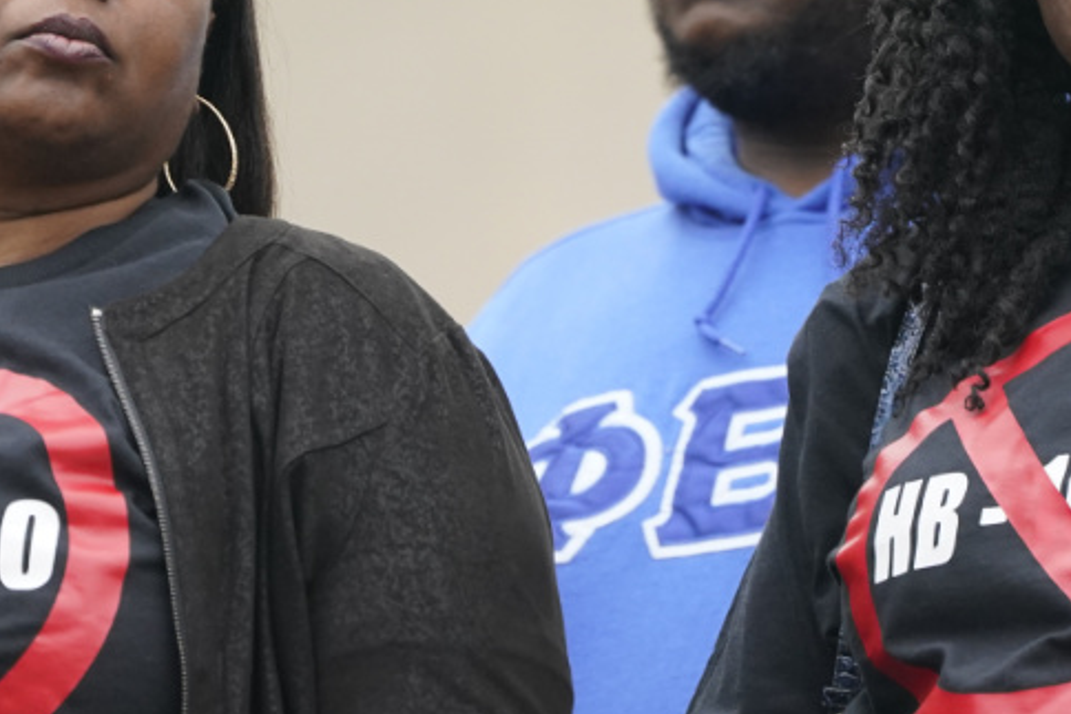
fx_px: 22586
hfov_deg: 2.7
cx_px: 524
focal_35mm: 759
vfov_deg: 1.8
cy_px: 321
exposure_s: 1/1000
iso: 2000
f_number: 5.6
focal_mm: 306
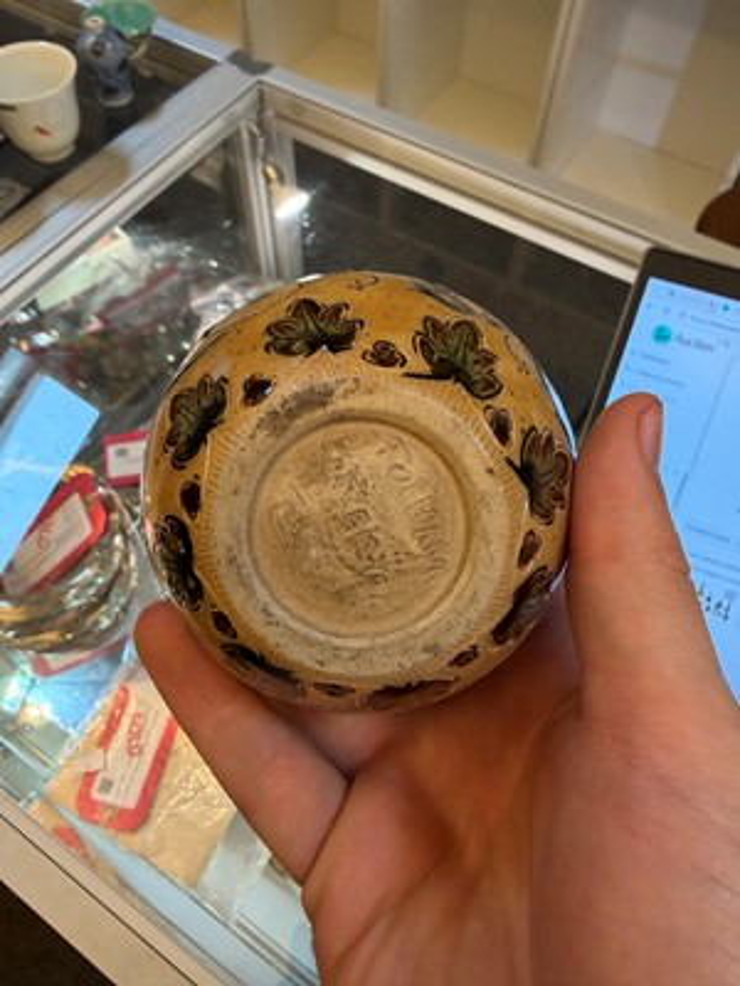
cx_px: 370
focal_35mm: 26
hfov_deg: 53.1
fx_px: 741
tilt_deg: -54.0
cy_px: 493
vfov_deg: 67.3
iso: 160
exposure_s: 1/50
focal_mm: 2.22
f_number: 2.2
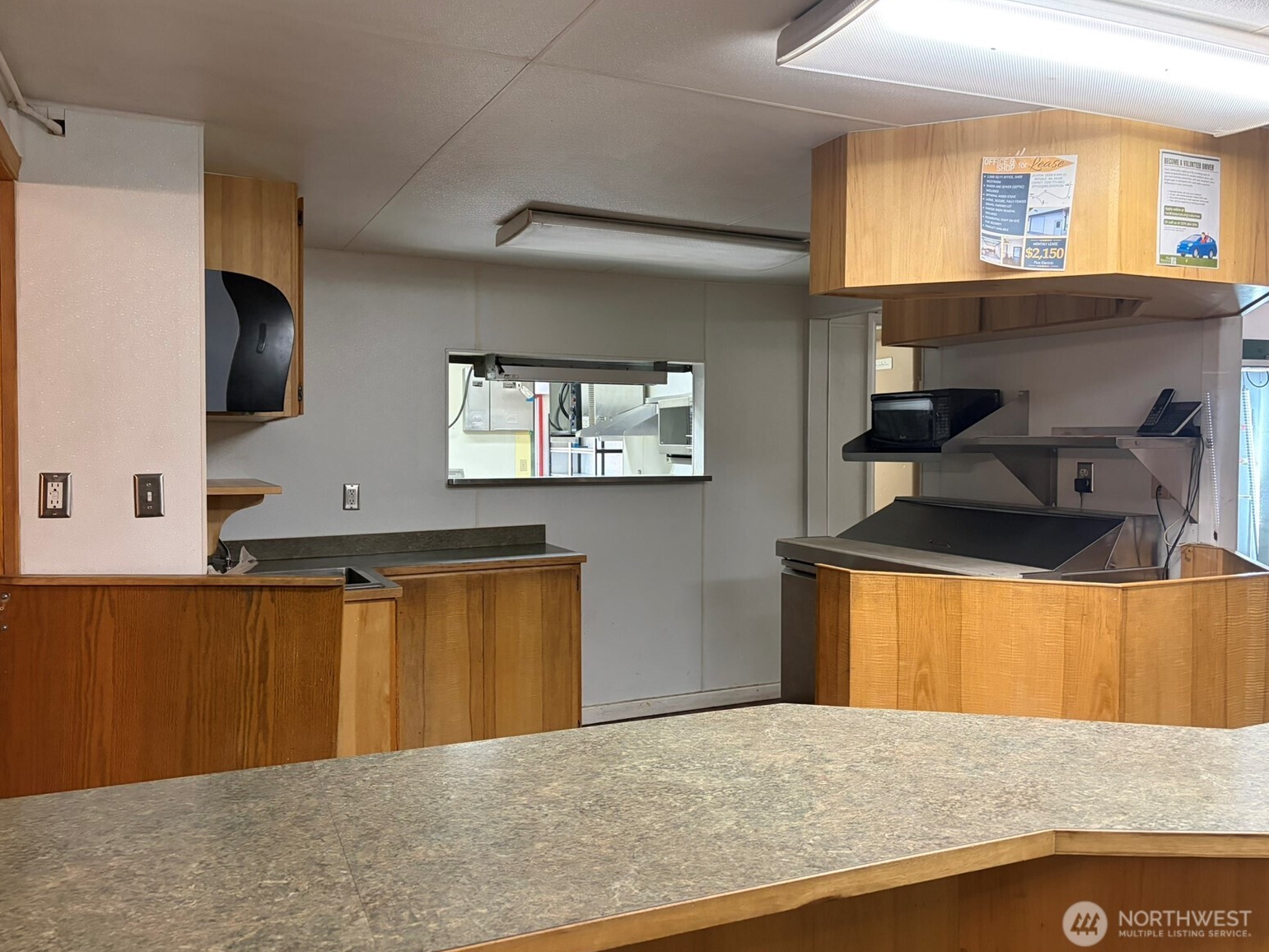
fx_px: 990
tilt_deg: +0.1
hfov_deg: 65.3
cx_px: 618
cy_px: 463
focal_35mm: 27
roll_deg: +0.9
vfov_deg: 51.4
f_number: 1.6
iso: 320
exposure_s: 1/60
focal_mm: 5.96
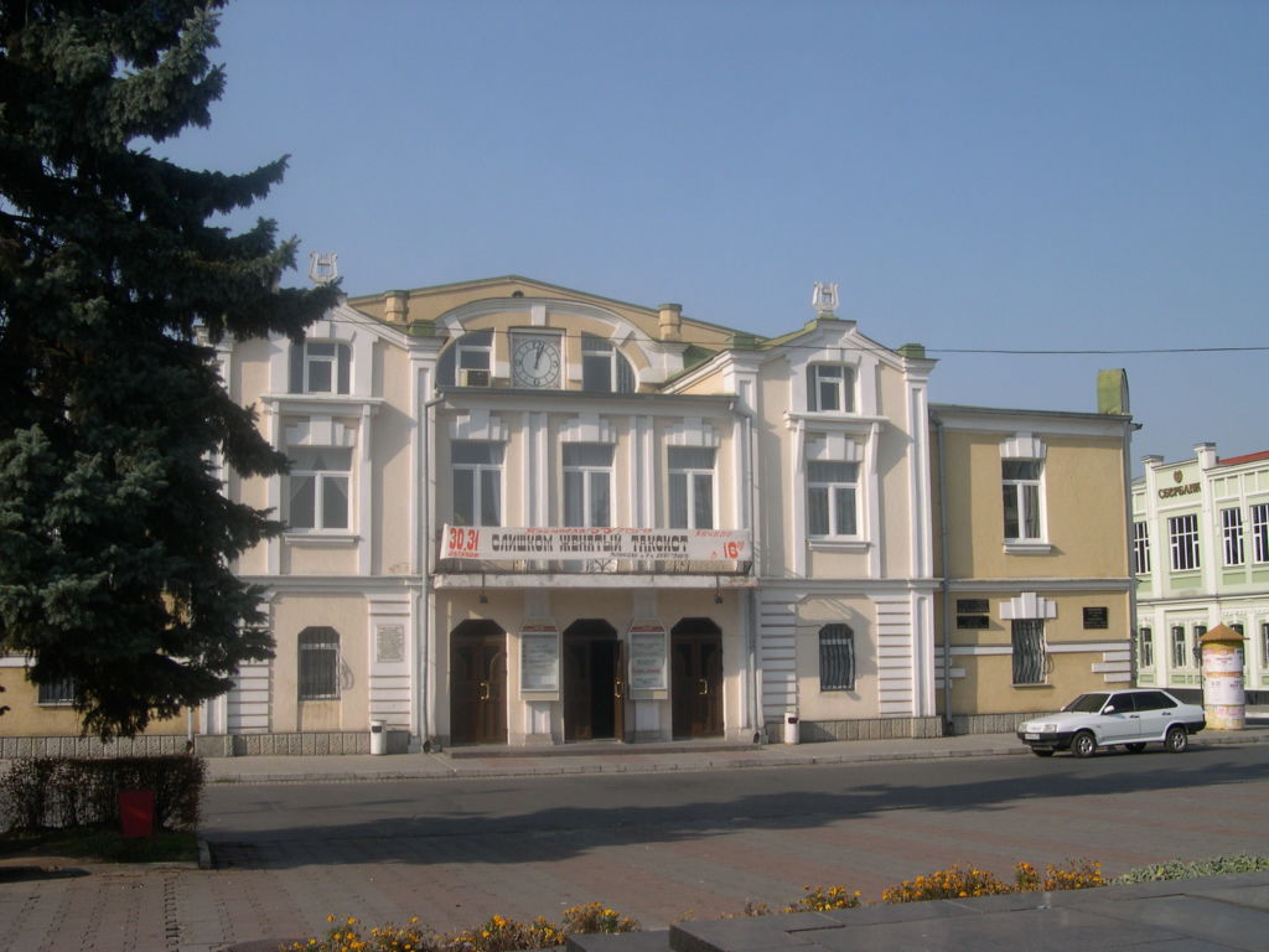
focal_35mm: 38
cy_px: 476
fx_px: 1393
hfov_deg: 49.0
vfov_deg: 37.7
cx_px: 634
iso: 100
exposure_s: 1/222
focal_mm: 8
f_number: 7.6
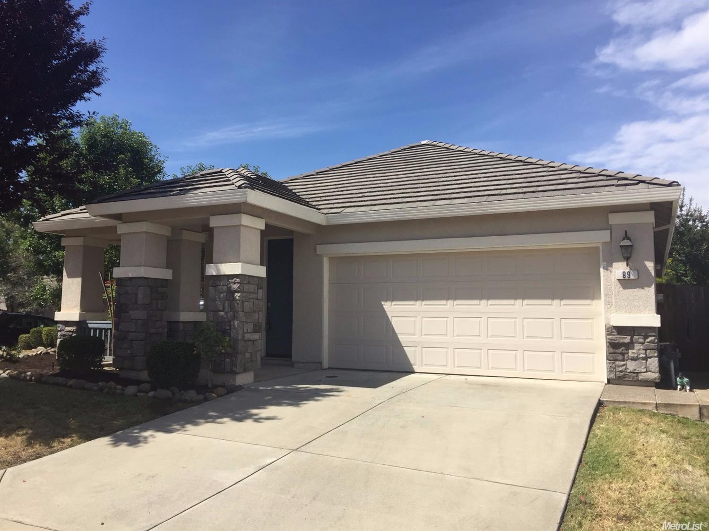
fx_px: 594
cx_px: 354
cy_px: 266
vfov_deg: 48.2
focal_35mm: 29
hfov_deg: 61.7
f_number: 2.2
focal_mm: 4.15
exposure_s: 1/2198
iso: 32
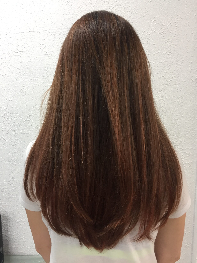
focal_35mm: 29
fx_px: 220
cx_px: 98
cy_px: 132
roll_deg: +0.9
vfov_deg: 61.7
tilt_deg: -7.4
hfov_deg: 48.2
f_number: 2.2
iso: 64
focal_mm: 4.15
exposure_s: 1/30
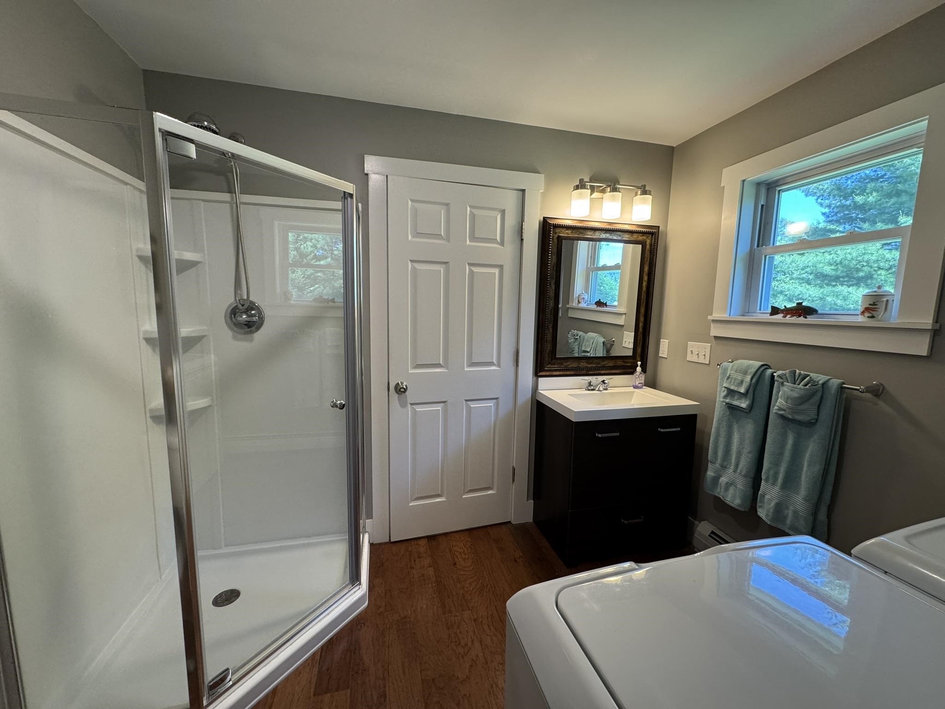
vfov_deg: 85.7
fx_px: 382
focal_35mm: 14
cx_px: 472
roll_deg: -1.8
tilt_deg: -8.3
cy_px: 354
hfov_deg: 102.1
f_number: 2.2
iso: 200
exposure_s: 1/120
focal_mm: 2.22
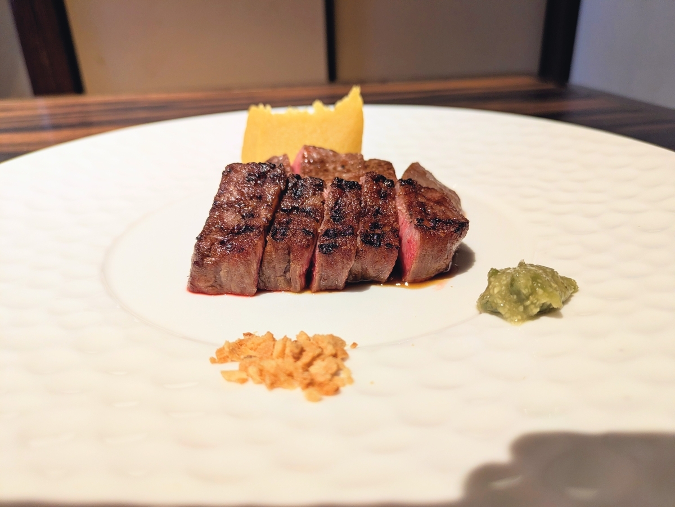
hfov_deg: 69.4
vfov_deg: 54.9
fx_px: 488
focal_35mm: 25
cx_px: 338
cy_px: 254
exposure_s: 1/60
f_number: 1.89
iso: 137
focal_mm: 5.43
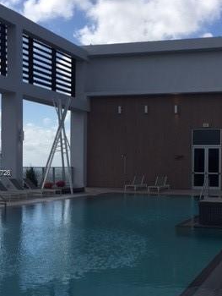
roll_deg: +0.0
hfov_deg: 27.3
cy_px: 173
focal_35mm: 53
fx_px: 453
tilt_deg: -0.4
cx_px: 161
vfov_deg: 36.1
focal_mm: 4.15
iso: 32
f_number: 2.2
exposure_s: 1/3597
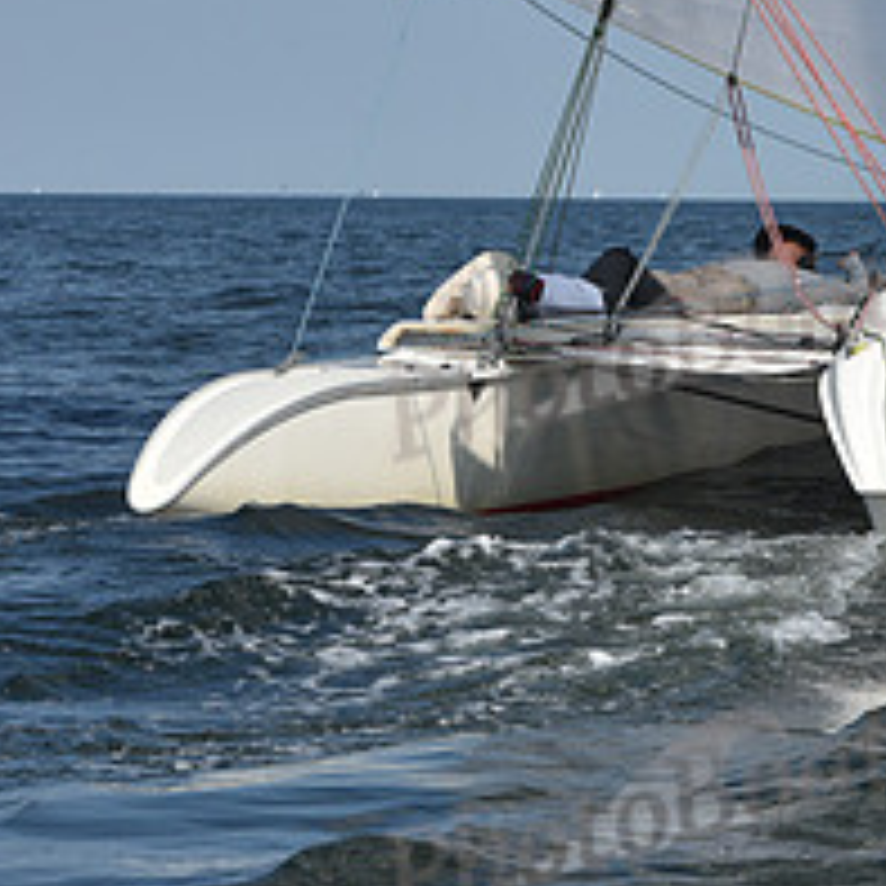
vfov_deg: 8.1
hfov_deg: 8.0
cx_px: 1255
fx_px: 6226
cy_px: 47
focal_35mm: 215
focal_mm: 86
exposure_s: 1/1250
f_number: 9
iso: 250
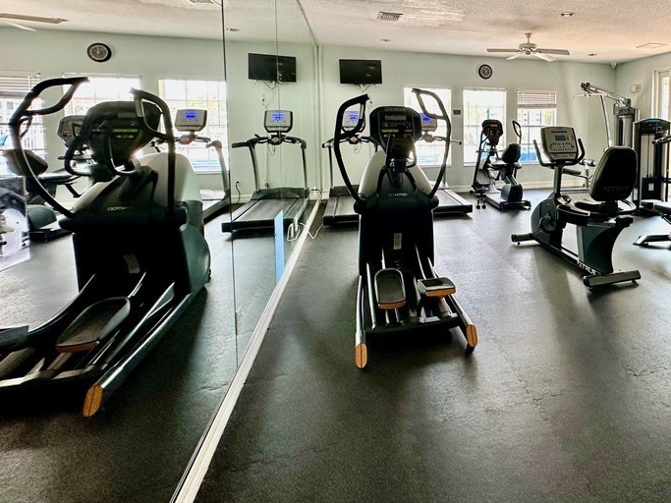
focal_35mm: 21
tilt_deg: -3.9
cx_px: 490
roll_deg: -0.1
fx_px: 407
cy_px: 154
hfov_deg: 74.2
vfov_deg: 61.3
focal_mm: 2.22
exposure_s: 1/99
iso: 160
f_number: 2.2
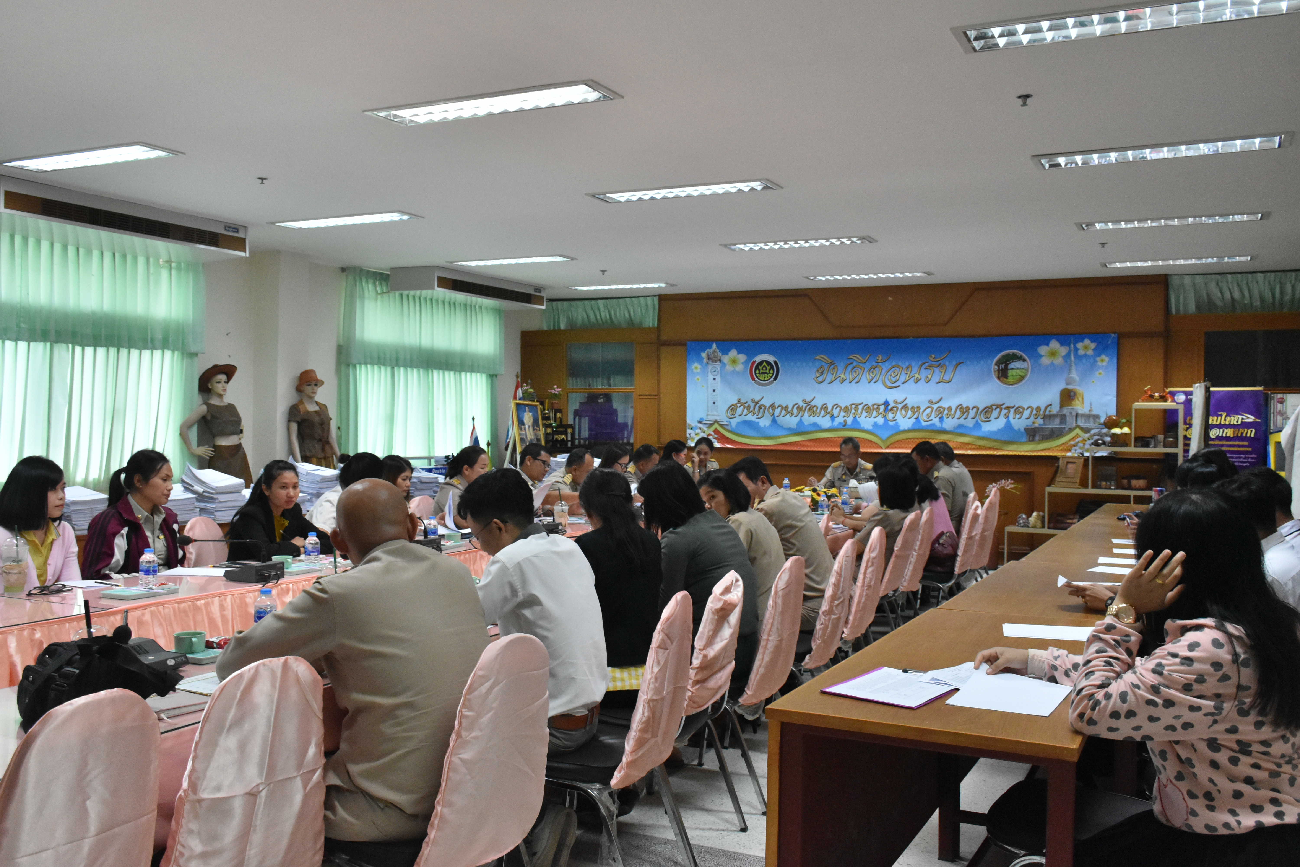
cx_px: 650
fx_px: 1192
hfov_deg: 57.2
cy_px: 434
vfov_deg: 40.0
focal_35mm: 33
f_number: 7.1
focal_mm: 22
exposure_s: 1/200
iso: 2500
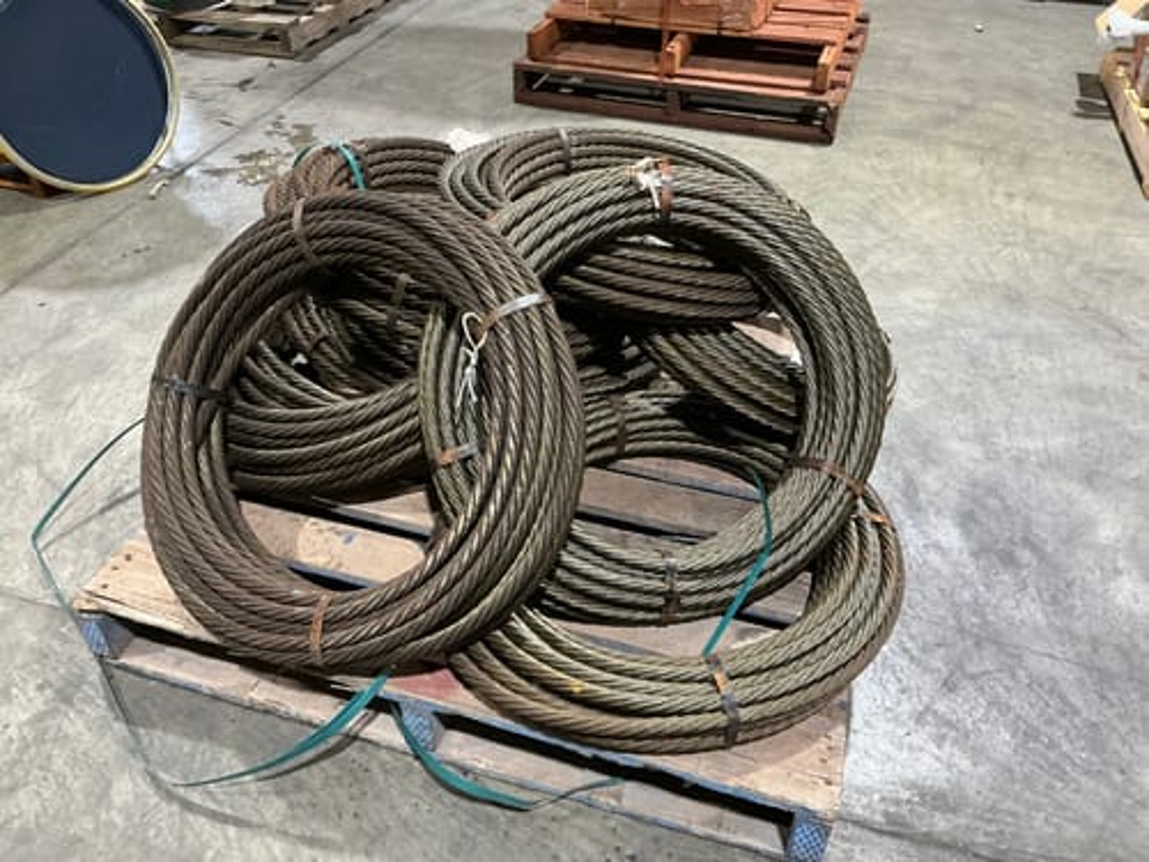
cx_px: 574
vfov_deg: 49.7
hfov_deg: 63.4
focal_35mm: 28
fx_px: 929
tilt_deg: -38.8
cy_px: 431
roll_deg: -0.6
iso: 160
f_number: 1.8
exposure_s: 1/50
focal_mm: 3
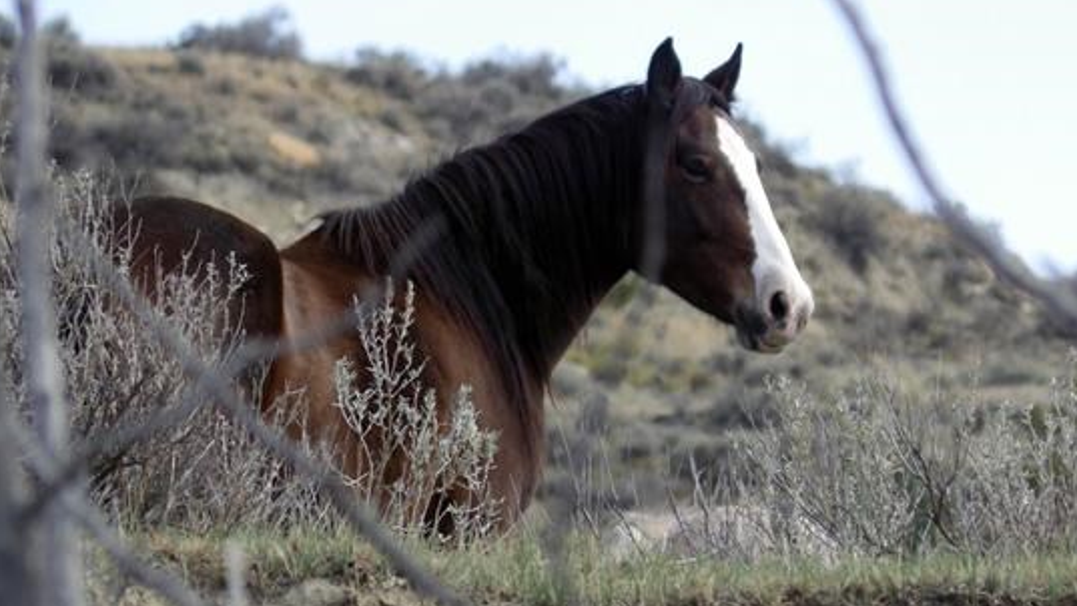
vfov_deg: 1.6
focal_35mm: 765
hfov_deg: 2.8
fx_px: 21846
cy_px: 337
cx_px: 610
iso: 100
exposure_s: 1/160
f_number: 5.9
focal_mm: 104
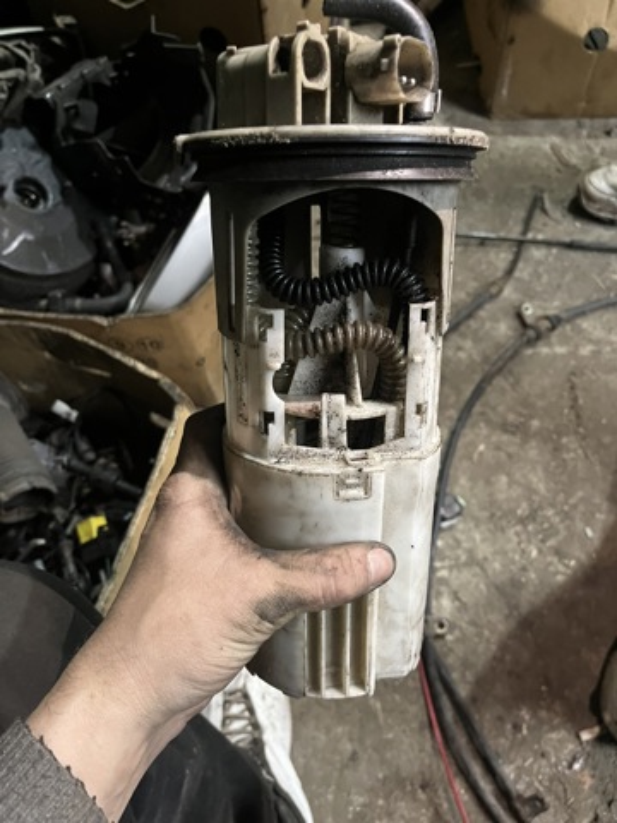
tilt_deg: -61.6
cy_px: 412
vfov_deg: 67.3
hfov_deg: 53.1
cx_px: 308
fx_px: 618
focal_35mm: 26
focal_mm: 5.1
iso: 500
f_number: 1.6
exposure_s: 1/25
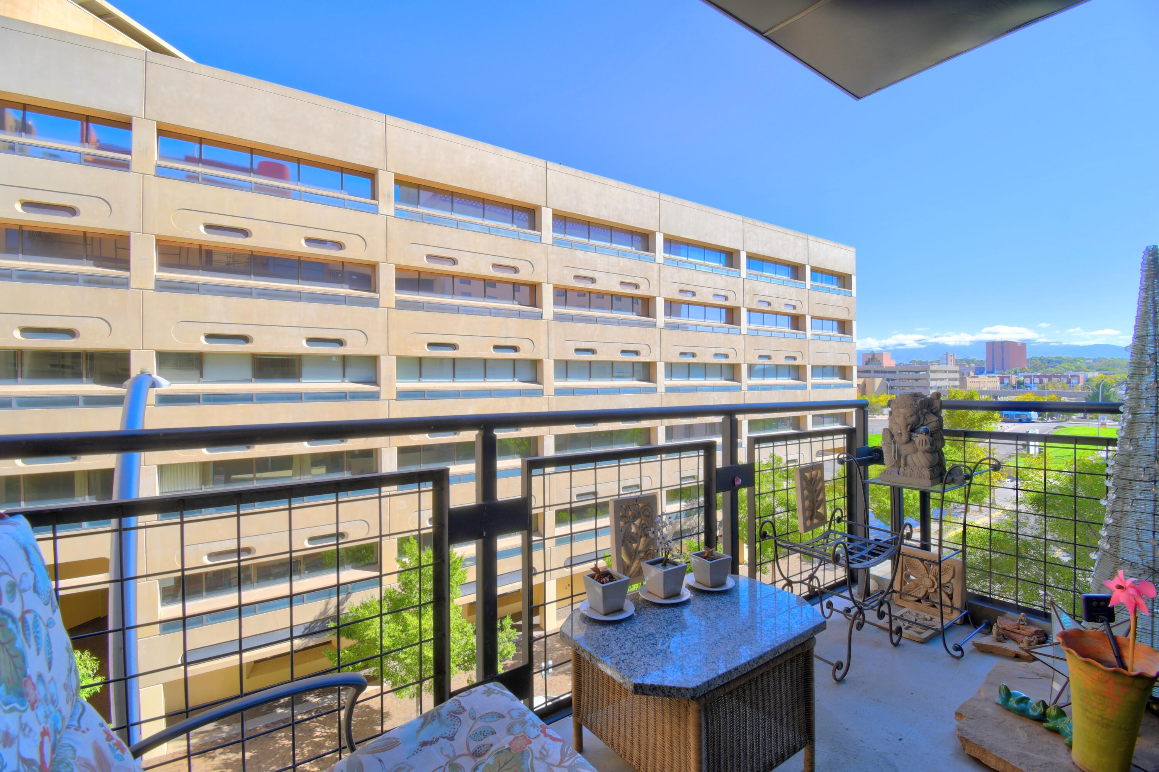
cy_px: 386
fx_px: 483
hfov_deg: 100.4
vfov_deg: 77.3
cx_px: 580
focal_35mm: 15
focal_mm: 10
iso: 100
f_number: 8
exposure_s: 1/200
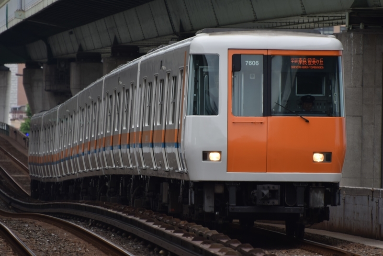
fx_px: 4792
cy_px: 128
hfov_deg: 4.6
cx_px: 192
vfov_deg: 3.1
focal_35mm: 450
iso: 100
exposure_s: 1/200
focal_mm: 300
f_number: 5.6
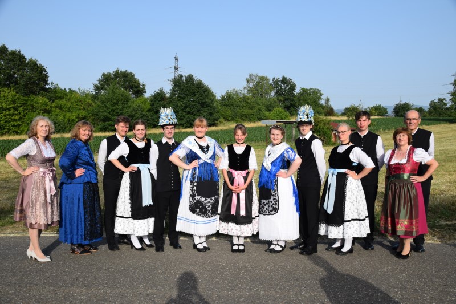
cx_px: 228
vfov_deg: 40.0
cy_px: 152
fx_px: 418
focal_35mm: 33
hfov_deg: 57.2
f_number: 10
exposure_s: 1/400
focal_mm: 22
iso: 200
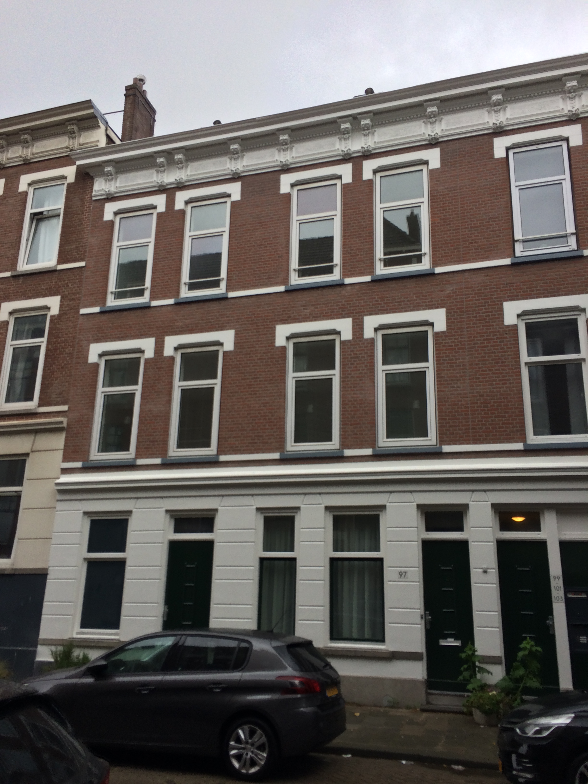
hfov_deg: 48.2
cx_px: 294
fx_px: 657
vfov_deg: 61.7
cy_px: 392
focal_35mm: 29
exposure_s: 1/323
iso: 32
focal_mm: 4.15
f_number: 2.2
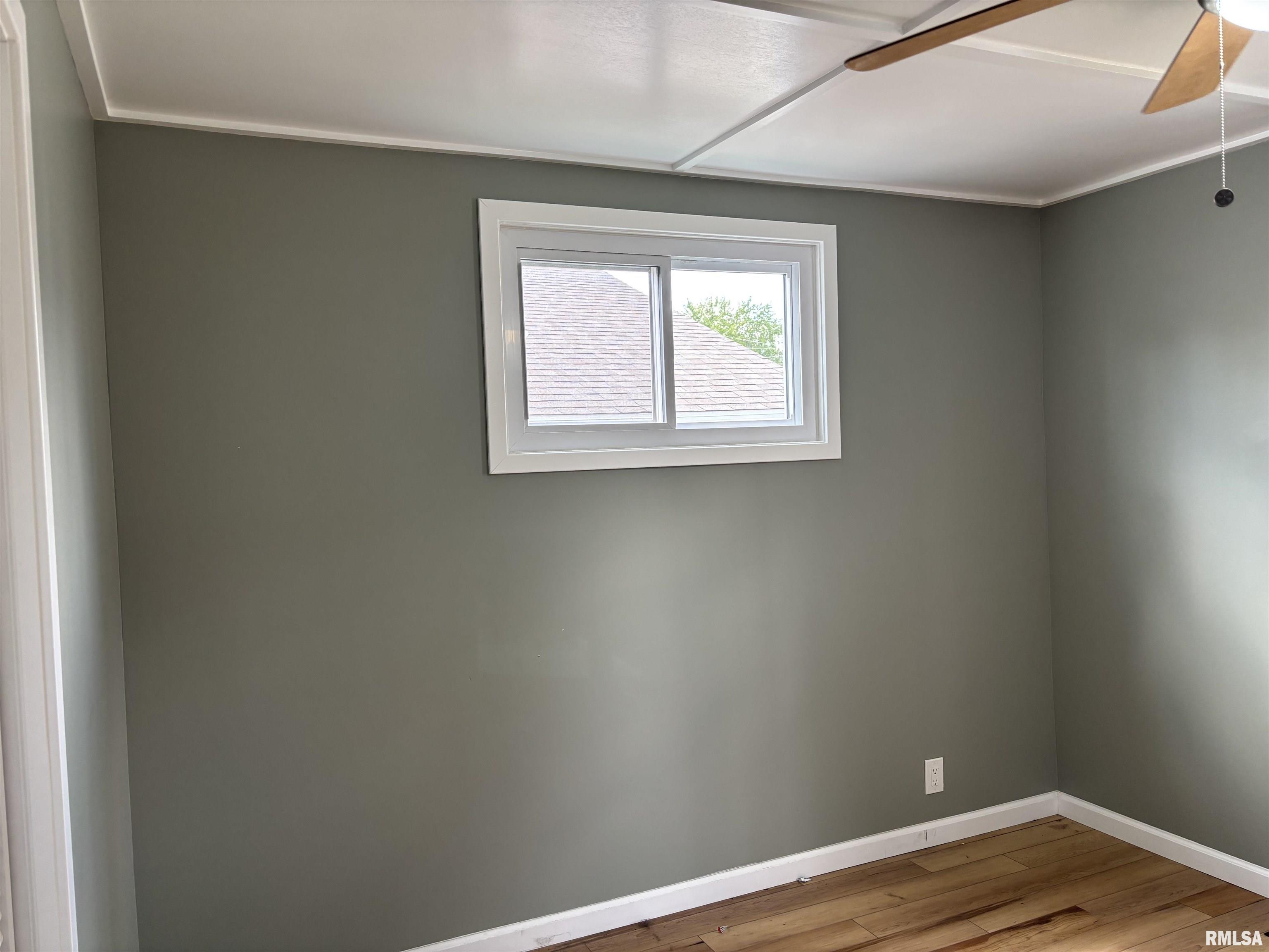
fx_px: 953
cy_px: 476
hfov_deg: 67.3
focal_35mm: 26
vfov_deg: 53.1
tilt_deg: -1.2
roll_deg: +1.8
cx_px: 634
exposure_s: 1/60
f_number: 1.6
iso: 80
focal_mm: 5.96
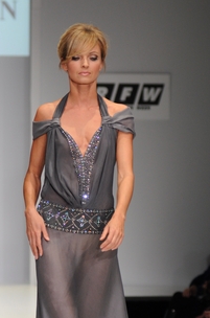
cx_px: 73
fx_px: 1945
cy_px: 234
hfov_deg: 6.2
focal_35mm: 221
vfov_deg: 9.3
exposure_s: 1/250
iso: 640
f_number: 3.5
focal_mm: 86
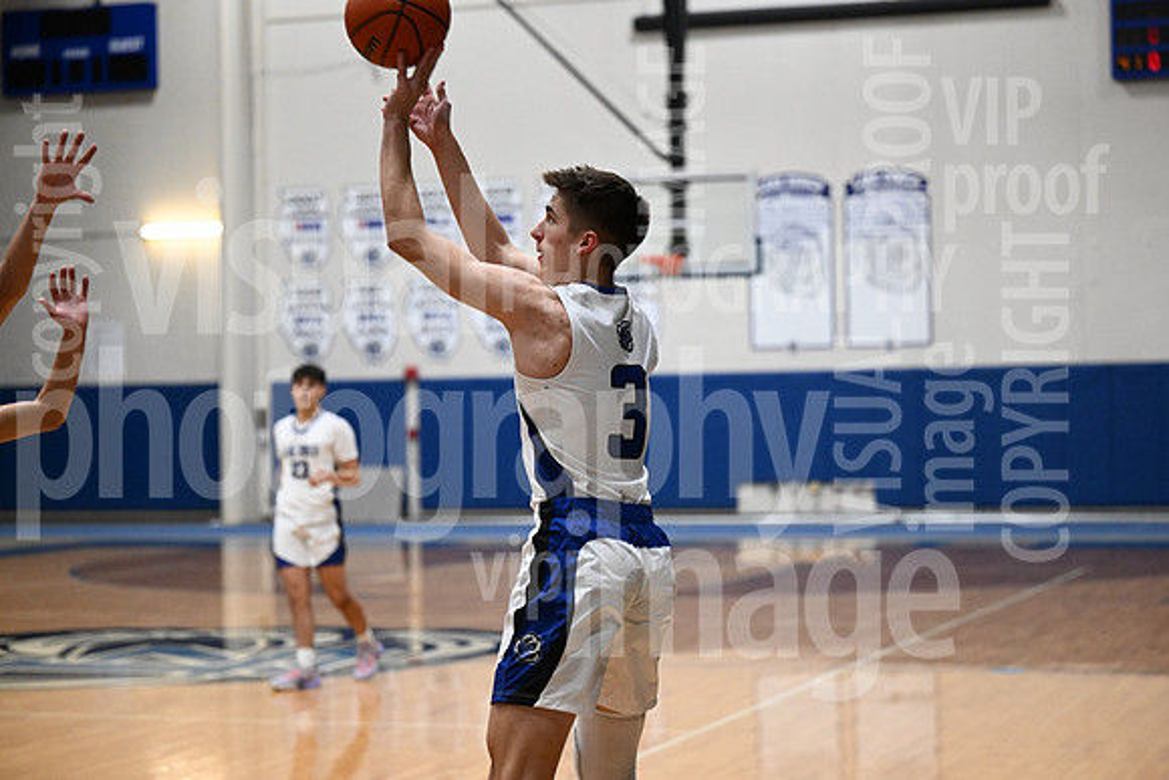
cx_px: 584
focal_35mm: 83
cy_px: 390
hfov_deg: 24.5
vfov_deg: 16.5
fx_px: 2696
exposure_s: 1/800
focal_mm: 83
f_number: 2.8
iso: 6400
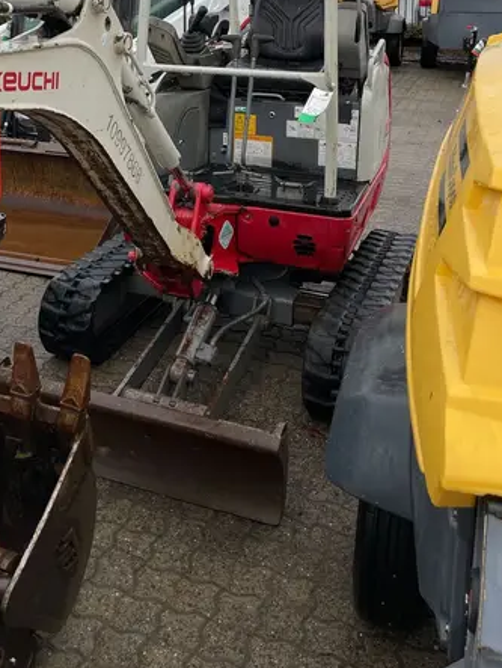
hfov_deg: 33.3
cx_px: 167
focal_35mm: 43
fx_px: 830
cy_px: 129
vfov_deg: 41.8
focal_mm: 4.2
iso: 32
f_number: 1.6
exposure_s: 1/188
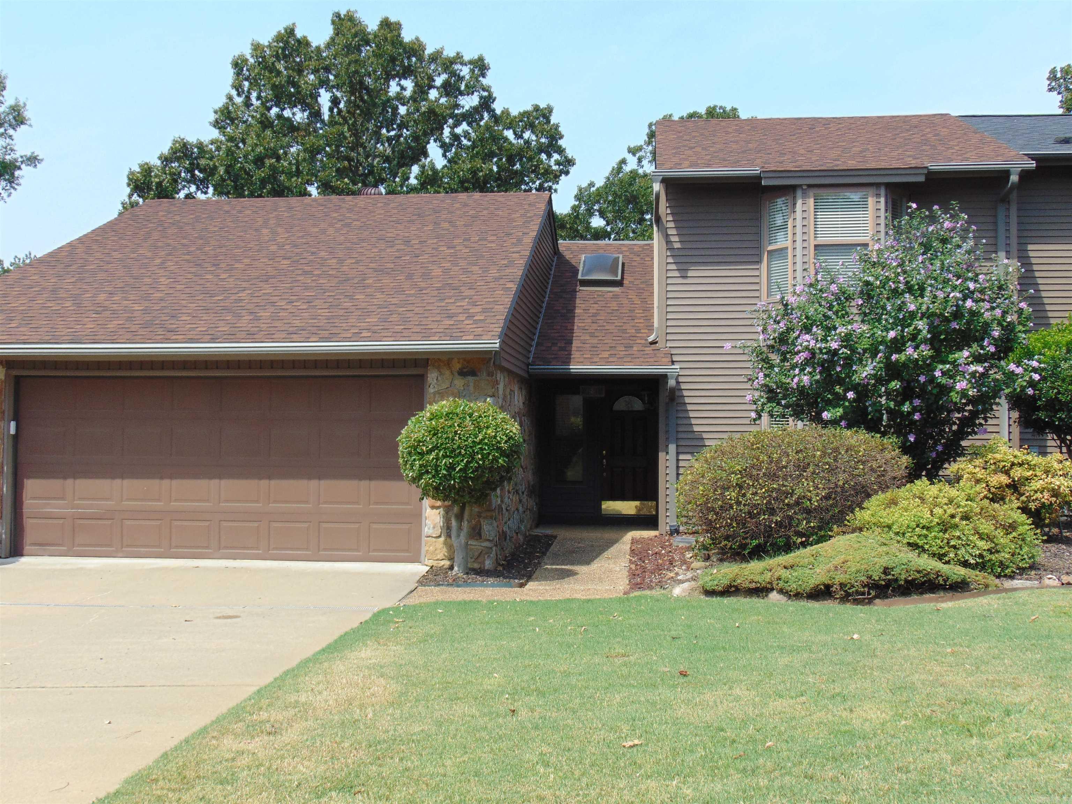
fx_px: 1208
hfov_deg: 47.9
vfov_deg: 36.8
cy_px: 402
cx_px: 536
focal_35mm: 39
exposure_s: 1/160
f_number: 8.5
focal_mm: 6.9
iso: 80
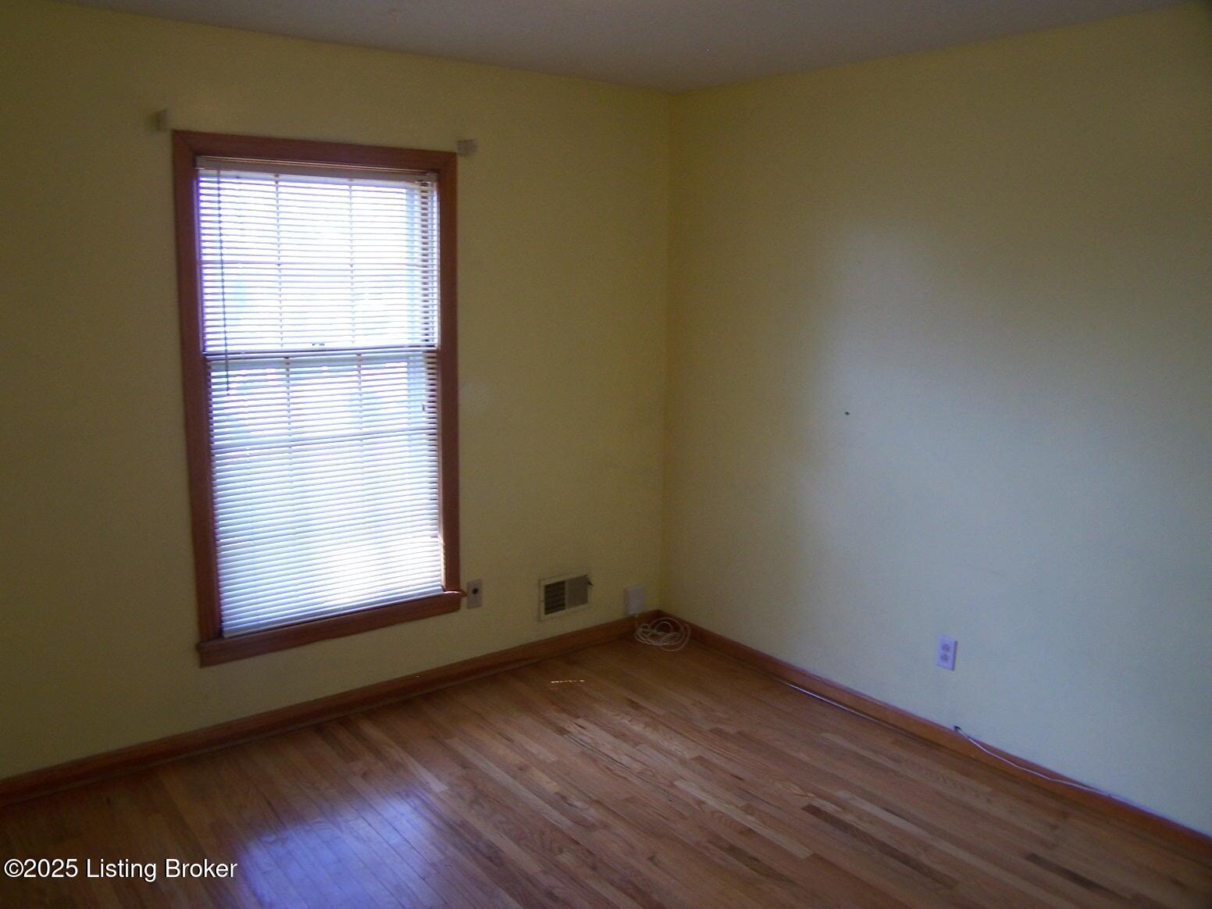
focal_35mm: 38
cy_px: 454
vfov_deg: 37.7
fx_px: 1330
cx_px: 606
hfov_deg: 49.0
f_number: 2.8
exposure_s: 1/30
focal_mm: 6.3
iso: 100
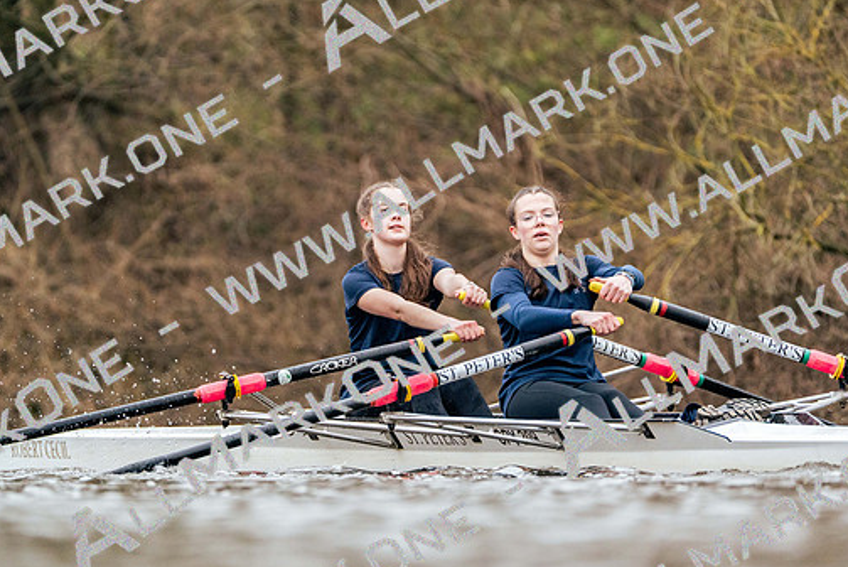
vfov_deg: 2.0
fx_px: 16309
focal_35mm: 692
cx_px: 415
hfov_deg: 3.0
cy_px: 320
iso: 4000
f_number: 6.3
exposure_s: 1/1600
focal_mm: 600
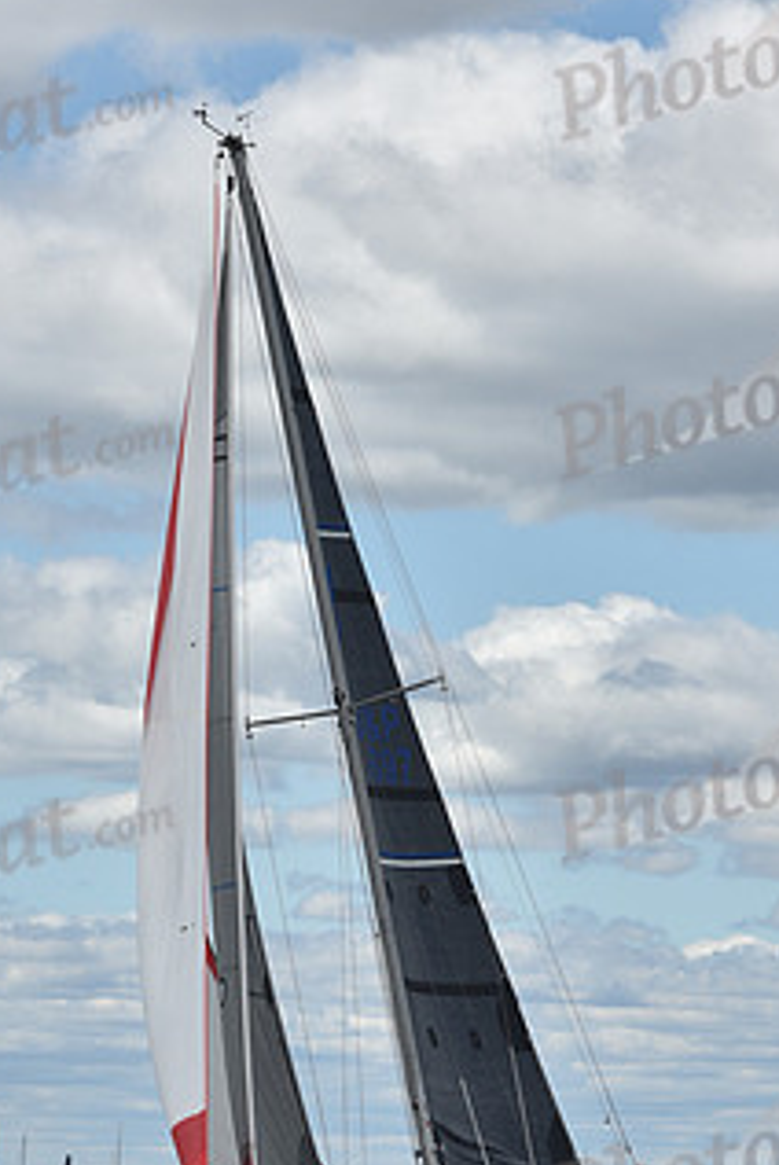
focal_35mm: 265
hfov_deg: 5.2
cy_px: 628
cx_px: 366
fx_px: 8582
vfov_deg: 7.8
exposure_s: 1/800
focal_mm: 145
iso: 250
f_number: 11
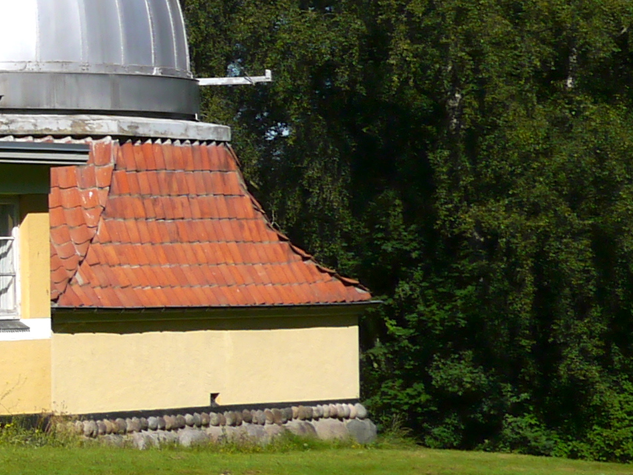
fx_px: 3549
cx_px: -894
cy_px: -8
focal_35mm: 194
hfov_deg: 9.1
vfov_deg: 7.6
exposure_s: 1/640
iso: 160
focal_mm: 20
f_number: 8
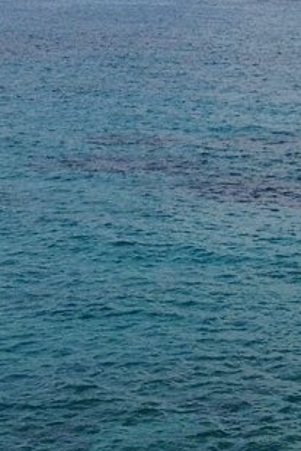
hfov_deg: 9.7
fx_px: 1766
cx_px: 116
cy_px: -143
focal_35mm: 141
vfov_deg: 14.0
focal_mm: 4.28
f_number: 2.4
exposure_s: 1/3460
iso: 50
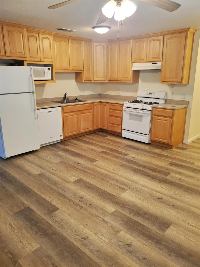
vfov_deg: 67.3
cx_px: 100
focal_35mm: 26
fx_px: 200
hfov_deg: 53.1
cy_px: 134
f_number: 1.5
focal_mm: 4.3
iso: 200
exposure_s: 1/40
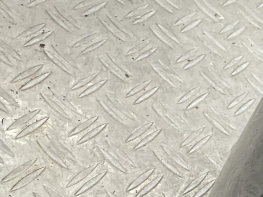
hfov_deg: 14.4
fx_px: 873
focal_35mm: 115
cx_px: 517
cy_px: -44
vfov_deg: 12.5
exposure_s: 1/124
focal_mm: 3
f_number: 1.8
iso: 16
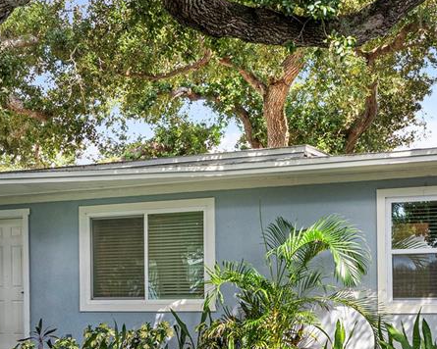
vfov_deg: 22.4
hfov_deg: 28.2
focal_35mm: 67
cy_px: 296
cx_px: 157
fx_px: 867
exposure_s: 1/250
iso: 200
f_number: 9
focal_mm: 31
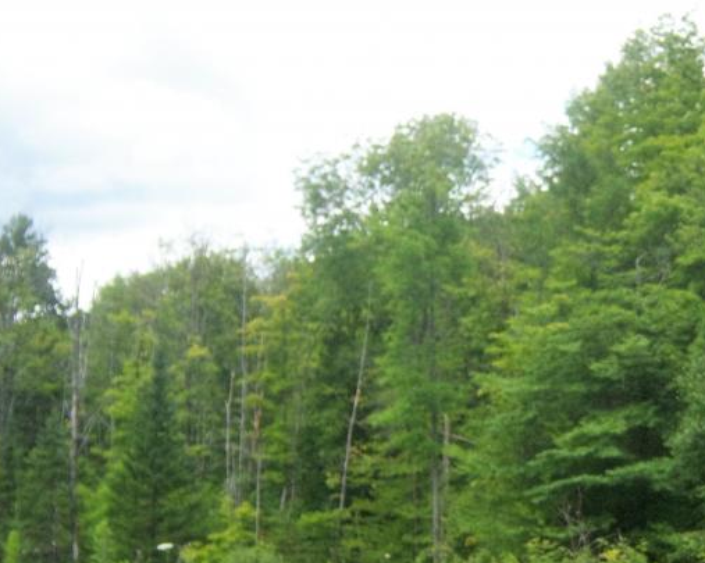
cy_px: 389
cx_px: 613
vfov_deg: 21.4
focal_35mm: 71
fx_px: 1481
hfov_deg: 26.0
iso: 160
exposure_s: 1/640
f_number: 2.8
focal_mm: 7.5
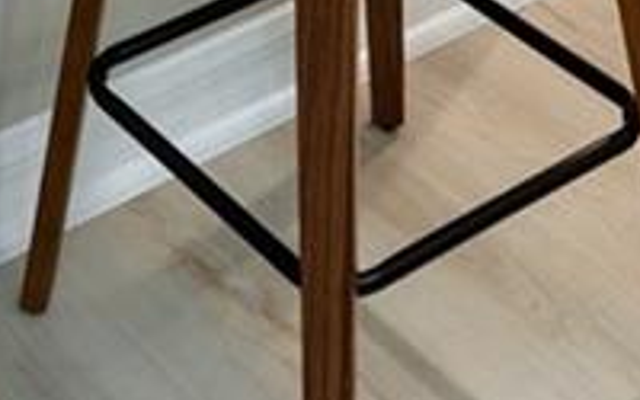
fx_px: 2074
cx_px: 192
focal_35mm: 119
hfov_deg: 17.5
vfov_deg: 7.8
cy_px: -1149
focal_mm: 14.6
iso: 400
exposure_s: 1/6
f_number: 7.1
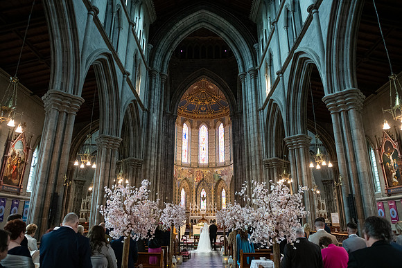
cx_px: 201
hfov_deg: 73.7
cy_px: 134
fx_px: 268
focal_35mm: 24
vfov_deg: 53.2
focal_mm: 24
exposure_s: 1/160
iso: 1250
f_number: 3.5
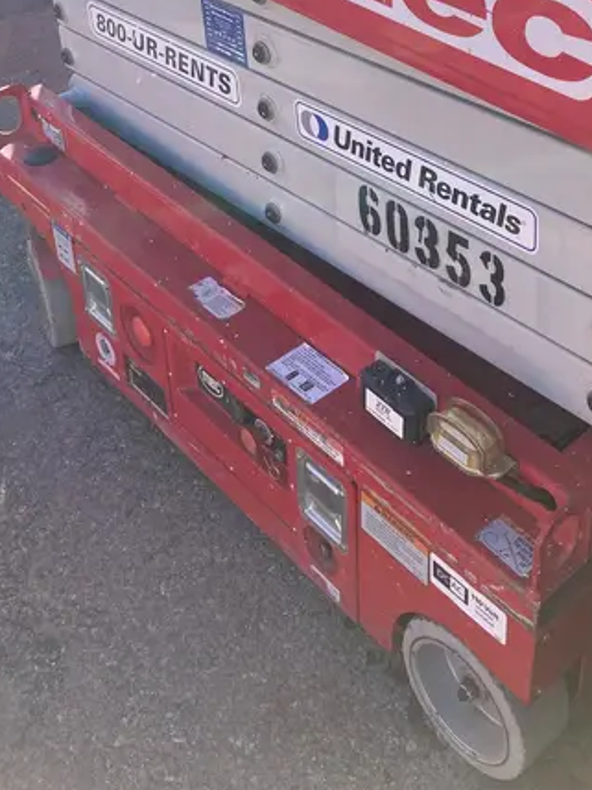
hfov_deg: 30.1
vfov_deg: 37.7
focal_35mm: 48
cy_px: 119
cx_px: 376
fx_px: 1095
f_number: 1.8
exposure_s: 1/517
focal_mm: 3.99
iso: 20
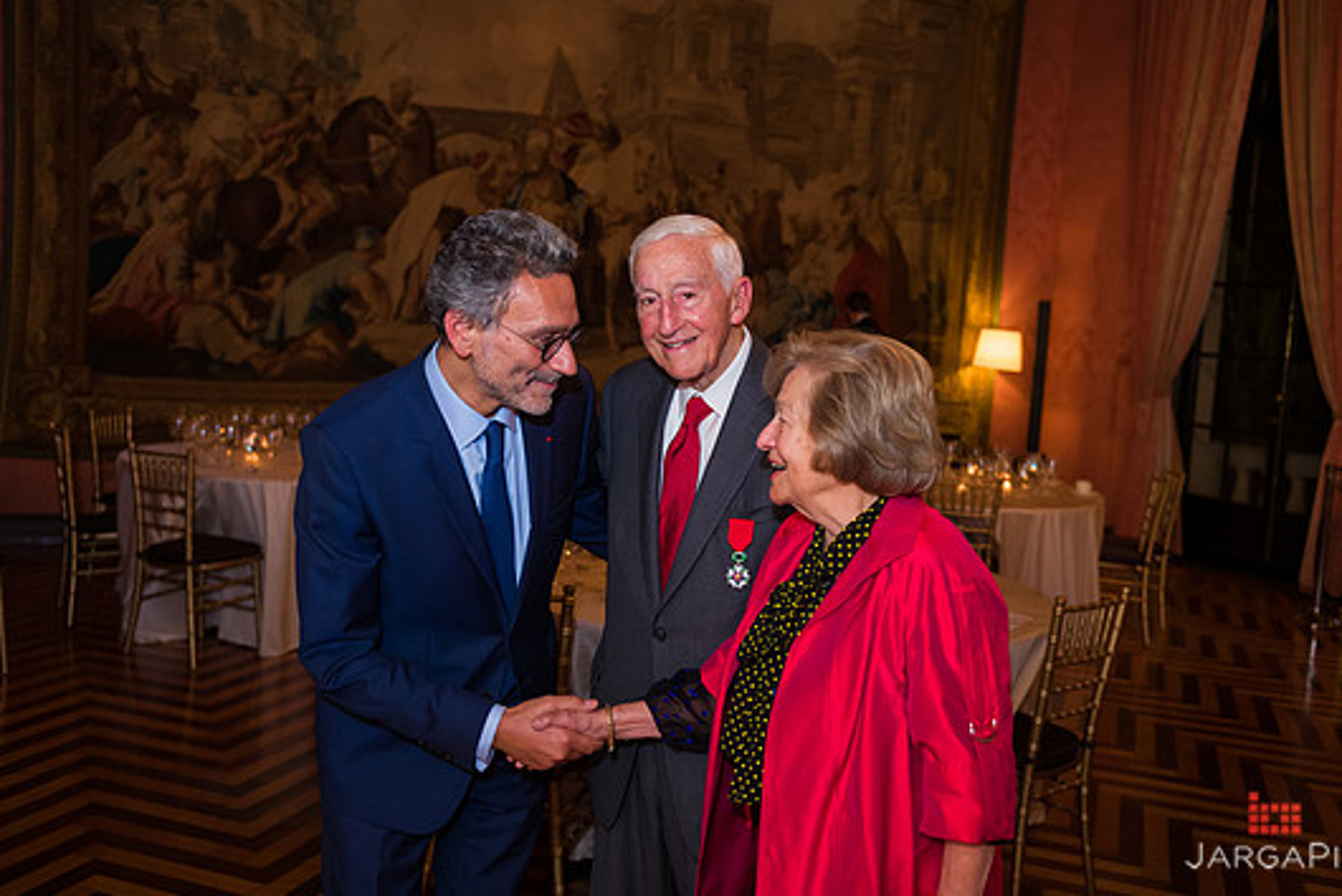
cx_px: 694
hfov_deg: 54.4
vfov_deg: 37.9
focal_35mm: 35
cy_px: 434
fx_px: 1305
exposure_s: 1/80
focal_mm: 32
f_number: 3.2
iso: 1250
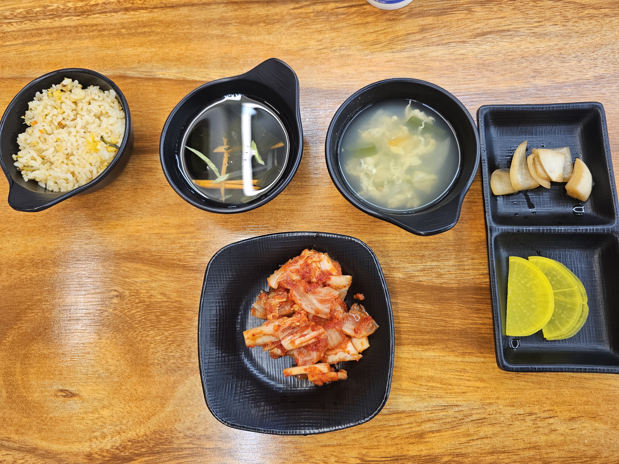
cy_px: 232
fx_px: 411
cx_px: 310
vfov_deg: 58.9
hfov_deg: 73.9
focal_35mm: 23
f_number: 1.7
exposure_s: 1/120
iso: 200
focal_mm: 6.3
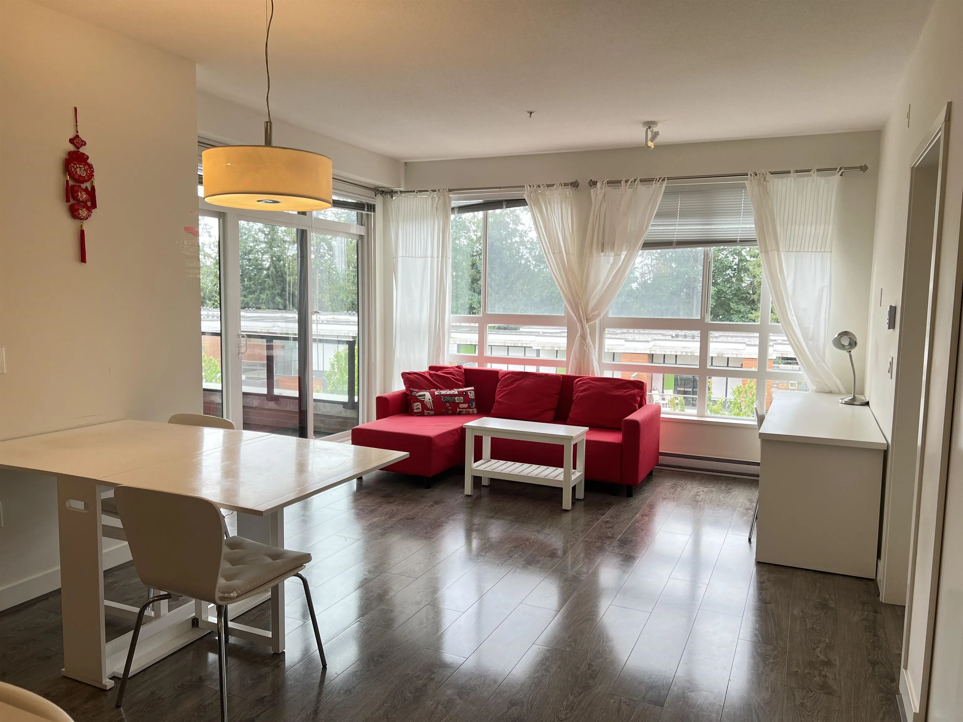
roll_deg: -1.0
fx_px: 723
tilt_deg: -5.9
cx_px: 482
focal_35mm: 26
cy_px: 361
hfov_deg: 67.3
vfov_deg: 53.1
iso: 50
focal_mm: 5.7
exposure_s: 1/229
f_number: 1.5
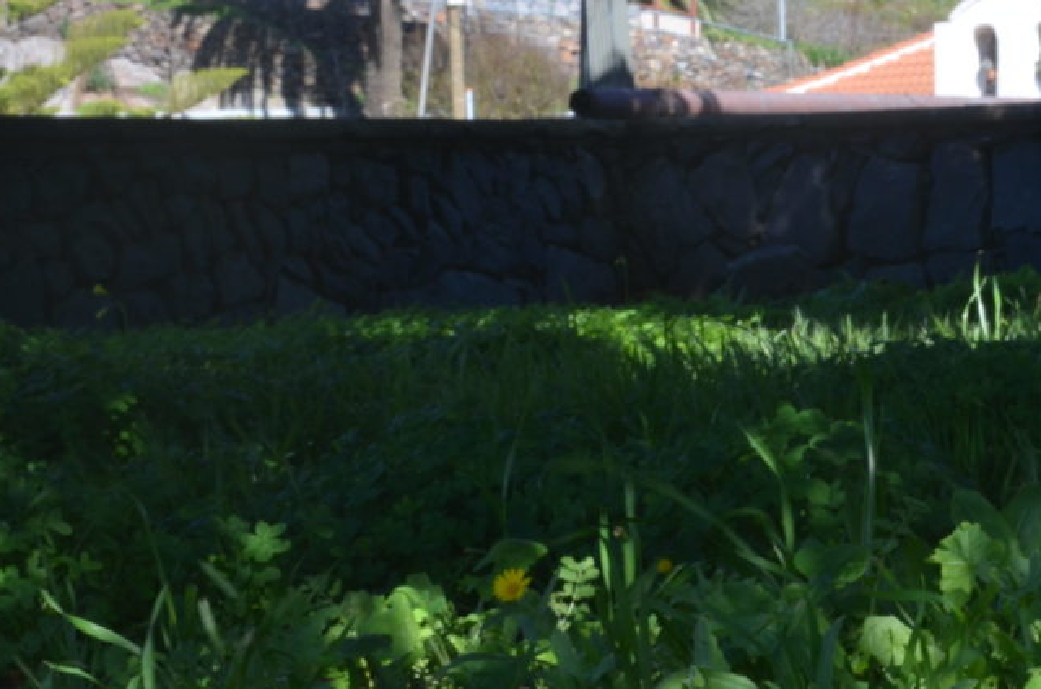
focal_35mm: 132
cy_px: 481
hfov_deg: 15.5
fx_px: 3809
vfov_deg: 10.3
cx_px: 838
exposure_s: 1/20
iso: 100
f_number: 22
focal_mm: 44
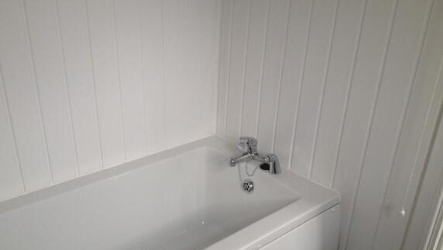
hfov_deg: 51.6
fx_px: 458
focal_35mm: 39
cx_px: 220
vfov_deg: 30.3
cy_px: 163
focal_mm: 4.28
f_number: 2.4
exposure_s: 1/40
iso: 64
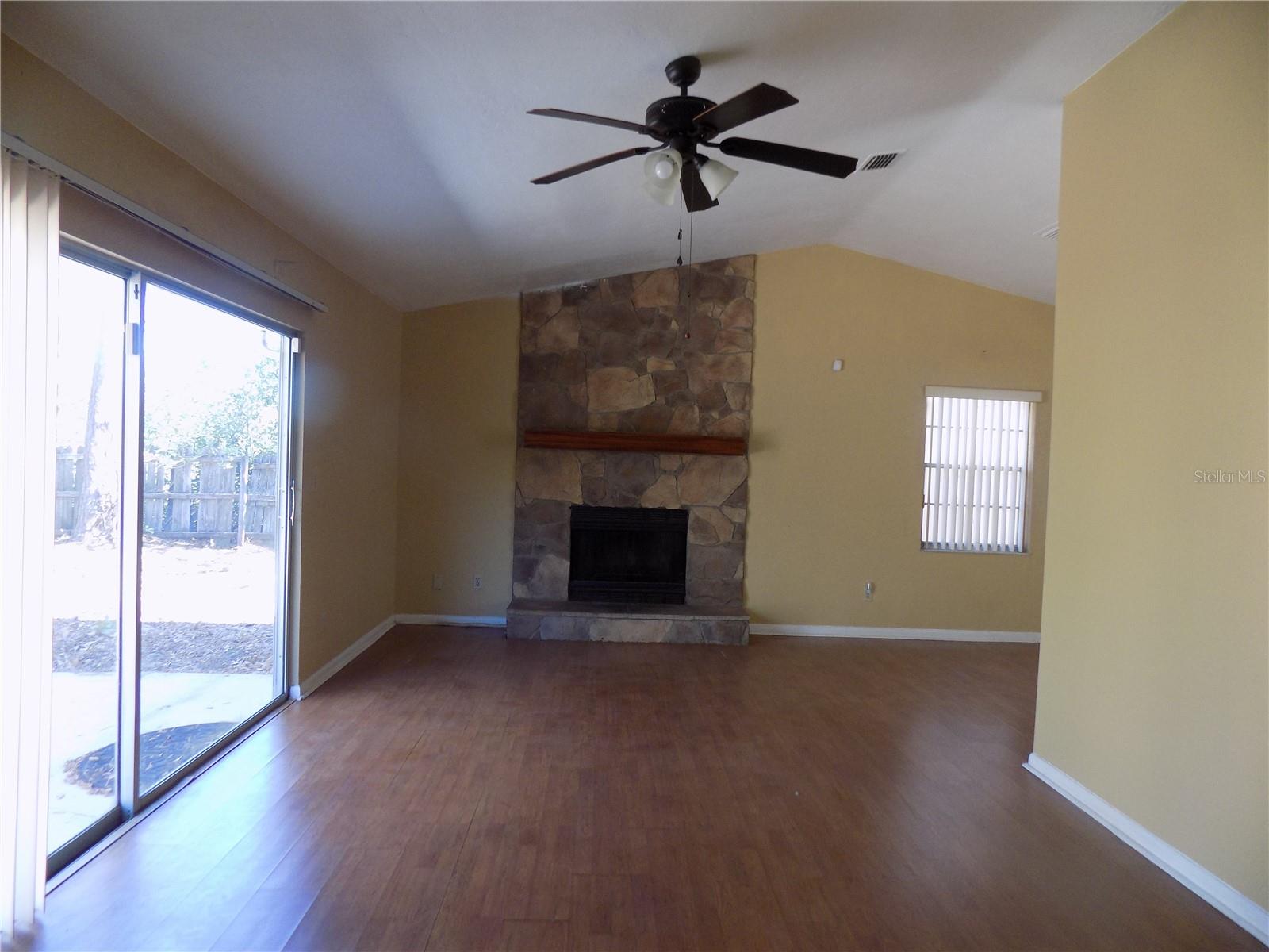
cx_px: 634
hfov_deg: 73.9
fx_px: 843
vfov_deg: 58.9
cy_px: 476
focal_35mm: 23
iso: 125
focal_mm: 4
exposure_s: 1/30
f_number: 3.1
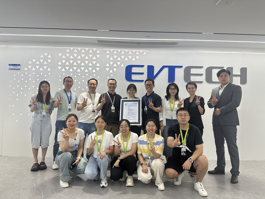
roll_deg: -0.7
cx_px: 132
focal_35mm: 24
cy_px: 100
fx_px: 184
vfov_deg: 56.8
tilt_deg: +2.5
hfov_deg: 71.6
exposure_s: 1/100
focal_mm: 6.86
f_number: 1.78
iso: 125
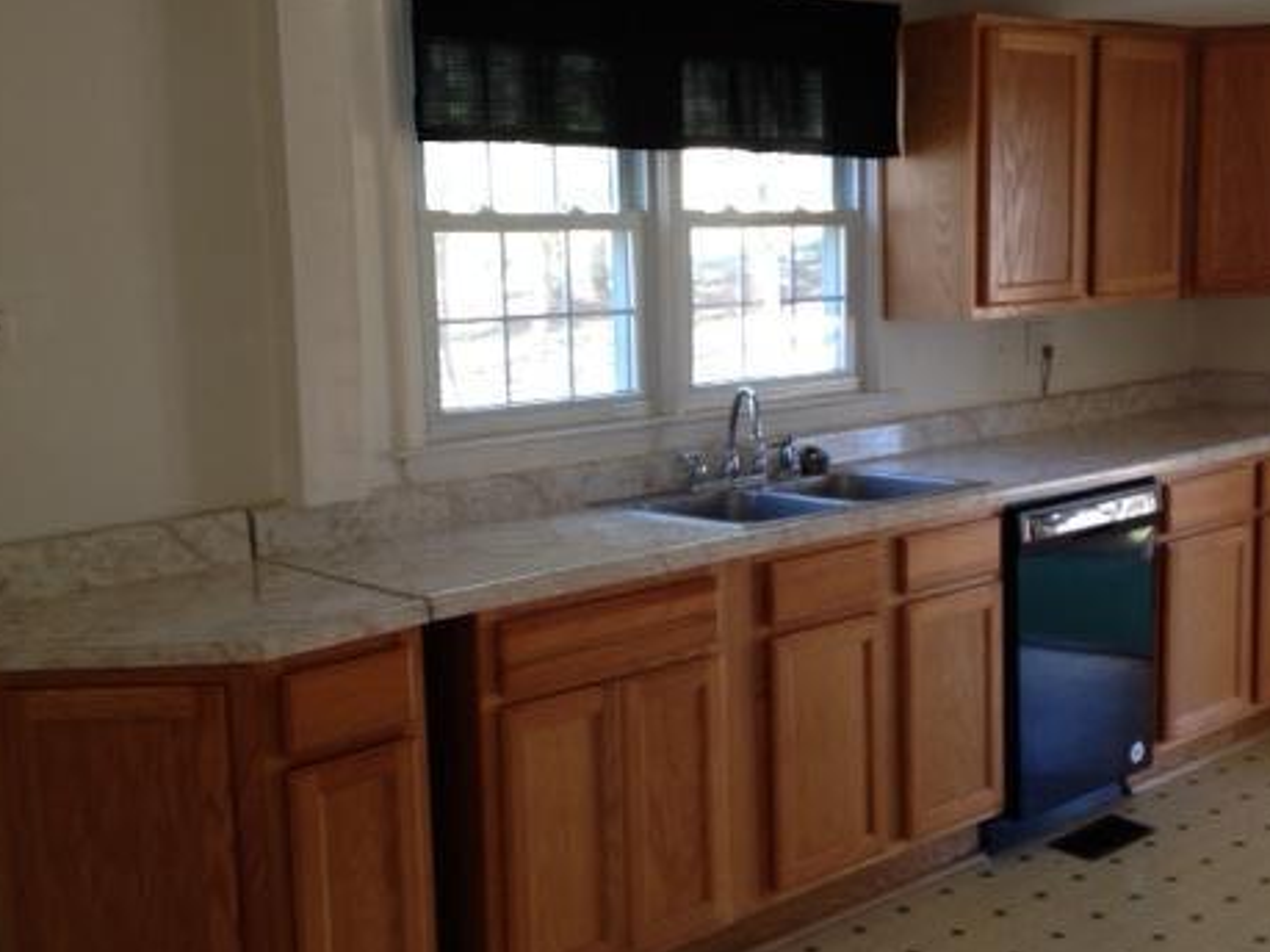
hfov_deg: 41.2
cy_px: 476
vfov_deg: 31.5
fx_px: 1687
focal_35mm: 46
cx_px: 689
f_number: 2.4
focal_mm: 4.12
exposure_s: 1/20
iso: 50
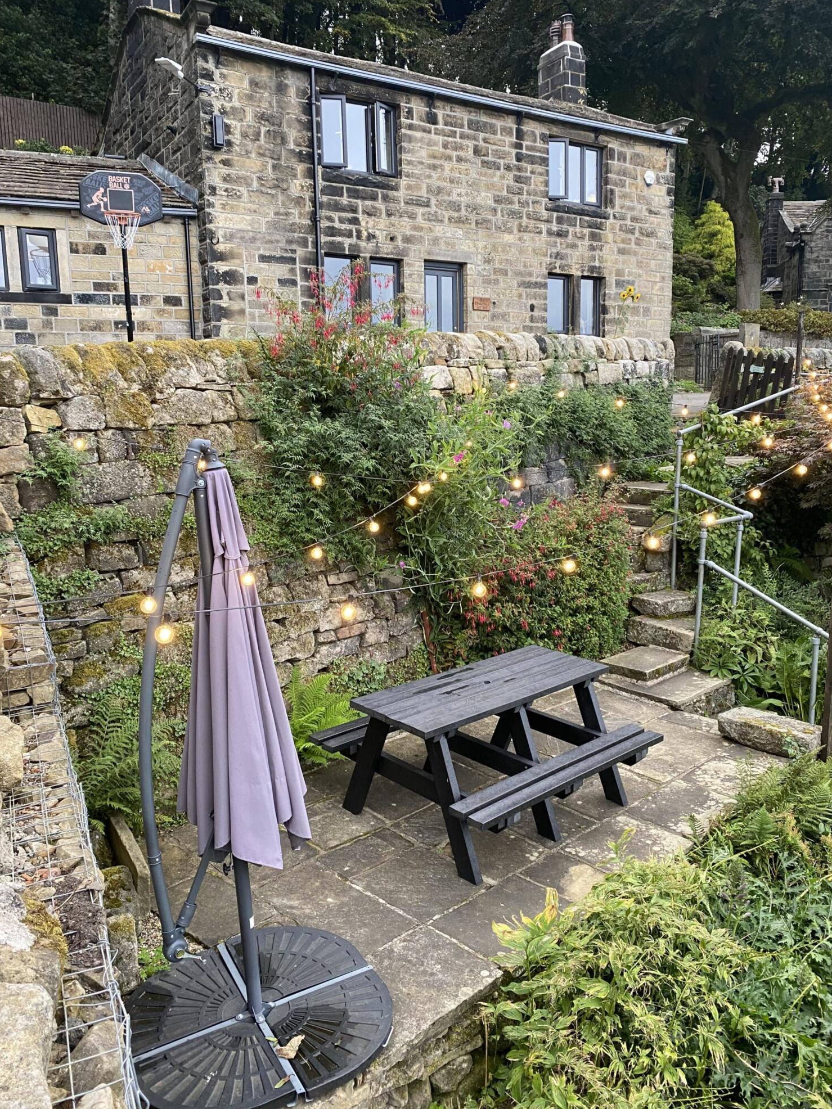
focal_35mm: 27
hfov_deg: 51.4
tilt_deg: -8.5
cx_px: 425
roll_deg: +1.4
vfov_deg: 65.3
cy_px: 560
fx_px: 865
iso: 125
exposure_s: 1/50
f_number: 1.8
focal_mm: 4.25
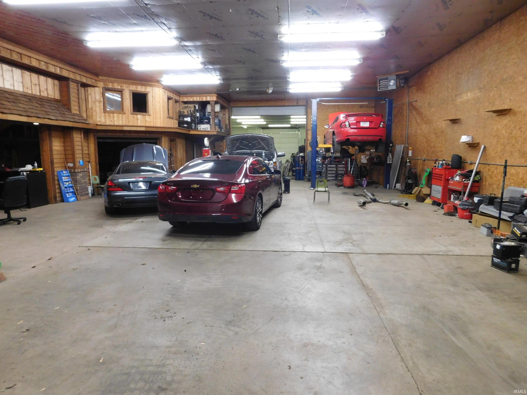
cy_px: 198
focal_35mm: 23
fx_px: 350
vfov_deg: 58.9
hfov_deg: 73.9
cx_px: 264
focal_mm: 4
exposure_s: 1/30
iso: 320
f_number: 3
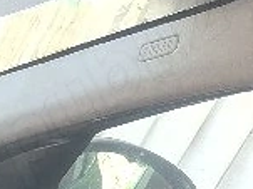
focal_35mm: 152
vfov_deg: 8.7
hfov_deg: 9.3
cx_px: -580
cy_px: 482
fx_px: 1110
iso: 64
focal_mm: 5.54
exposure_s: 1/100
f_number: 1.8
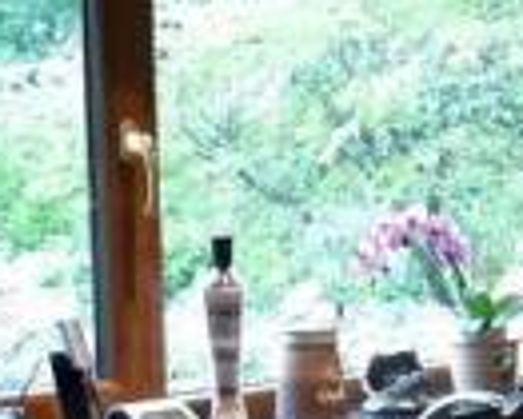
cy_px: 357
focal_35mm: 117
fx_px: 1812
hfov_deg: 14.4
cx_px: 948
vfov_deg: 13.1
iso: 400
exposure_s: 1/40
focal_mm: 4.8
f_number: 2.8
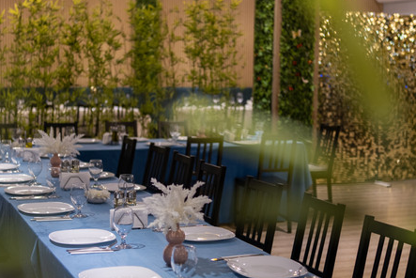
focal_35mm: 65
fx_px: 752
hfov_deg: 30.9
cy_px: 164
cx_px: 192
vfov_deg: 20.9
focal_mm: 30
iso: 640
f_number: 1.4
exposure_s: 1/125
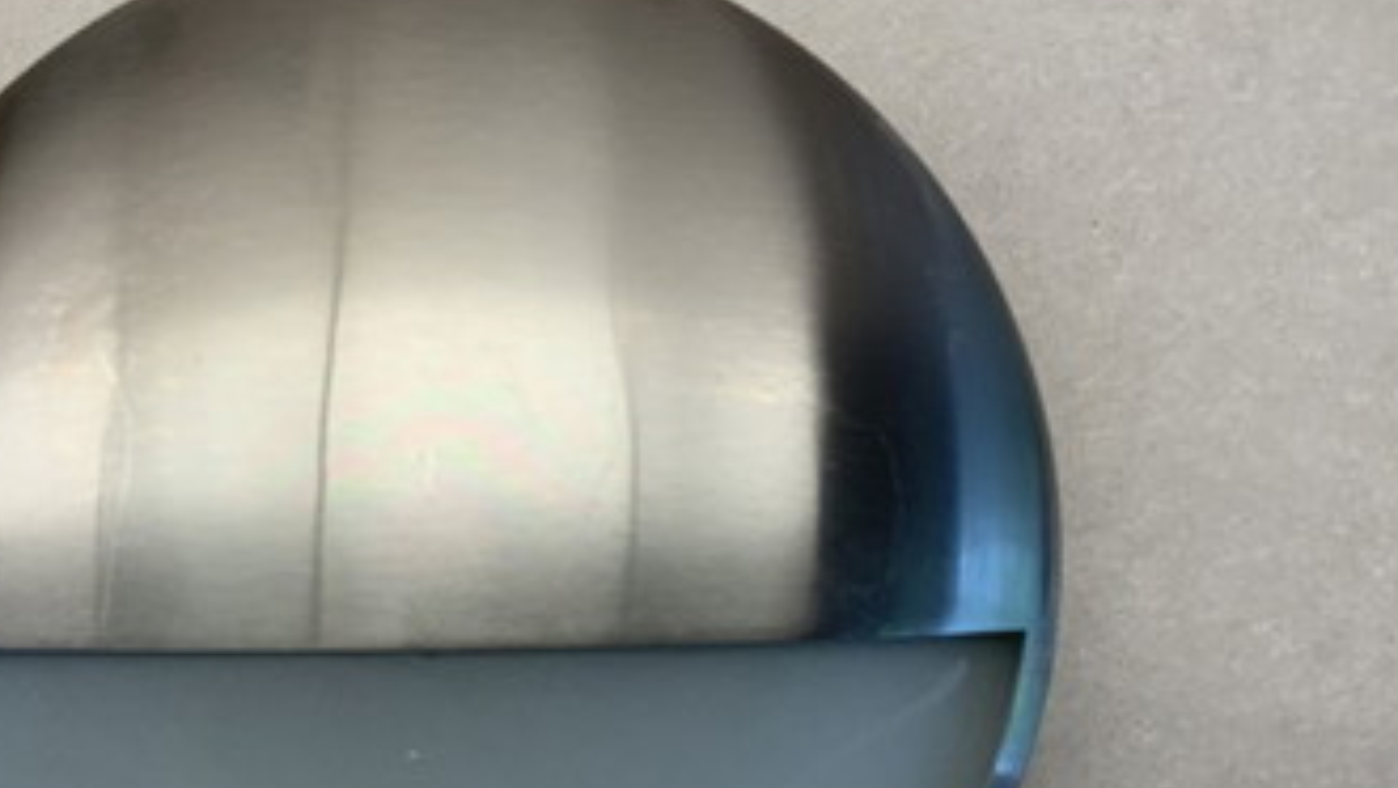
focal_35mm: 49
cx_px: 479
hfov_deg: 41.6
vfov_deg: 24.3
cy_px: 547
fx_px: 1817
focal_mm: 3
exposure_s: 1/100
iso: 50
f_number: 1.8
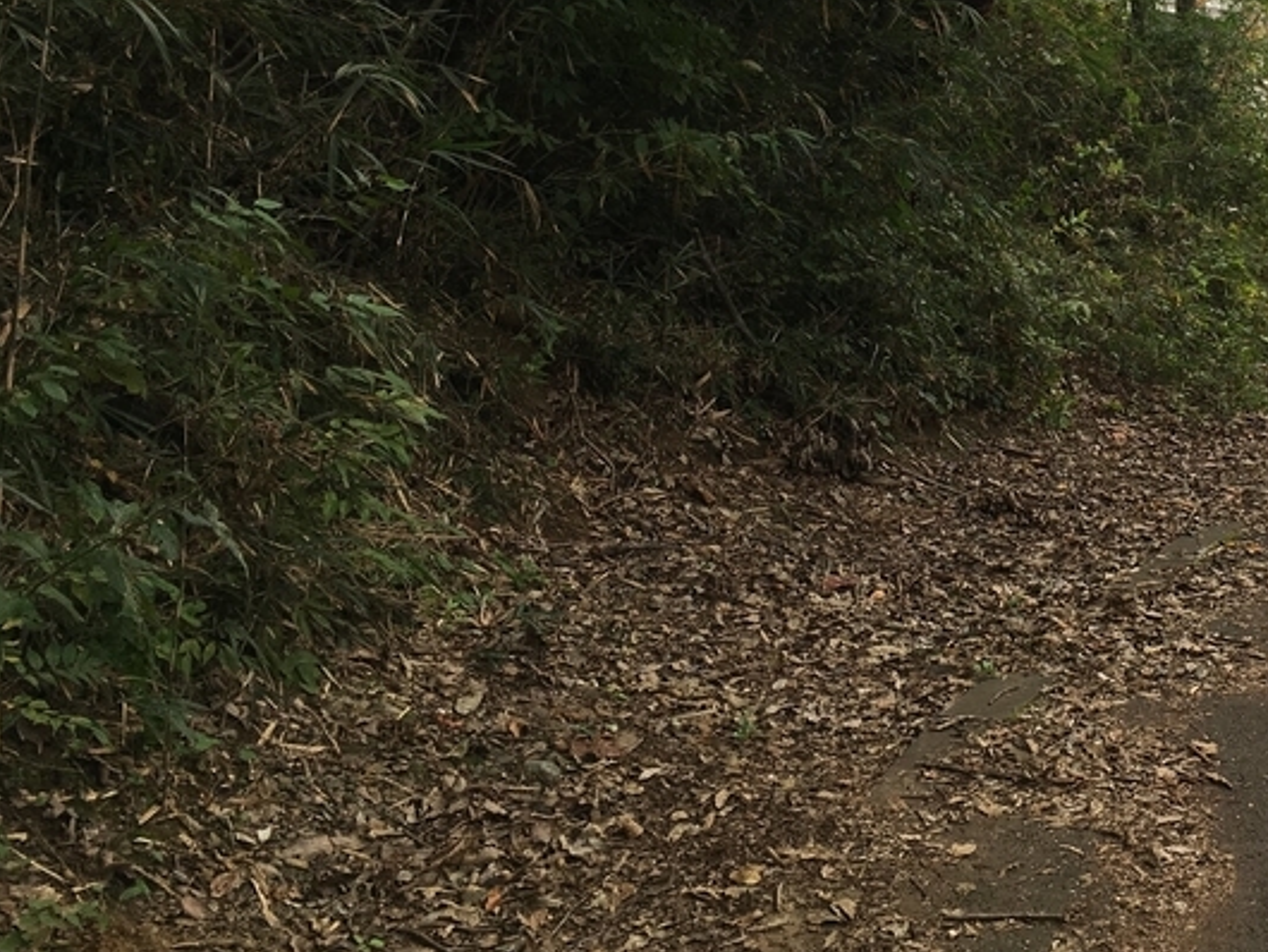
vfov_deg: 25.6
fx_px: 2052
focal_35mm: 56
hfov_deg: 32.7
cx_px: 1127
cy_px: 165
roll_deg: +0.0
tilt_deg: -5.4
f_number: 2.2
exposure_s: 1/170
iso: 25
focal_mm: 4.15
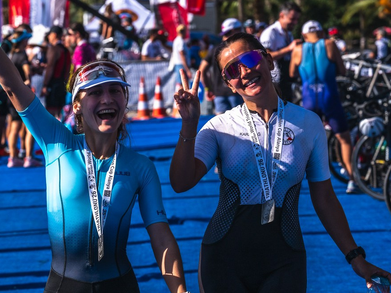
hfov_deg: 8.8
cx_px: 177
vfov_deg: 6.6
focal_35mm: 225
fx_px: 2541
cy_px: 188
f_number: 10
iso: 320
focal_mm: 160
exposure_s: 1/1000
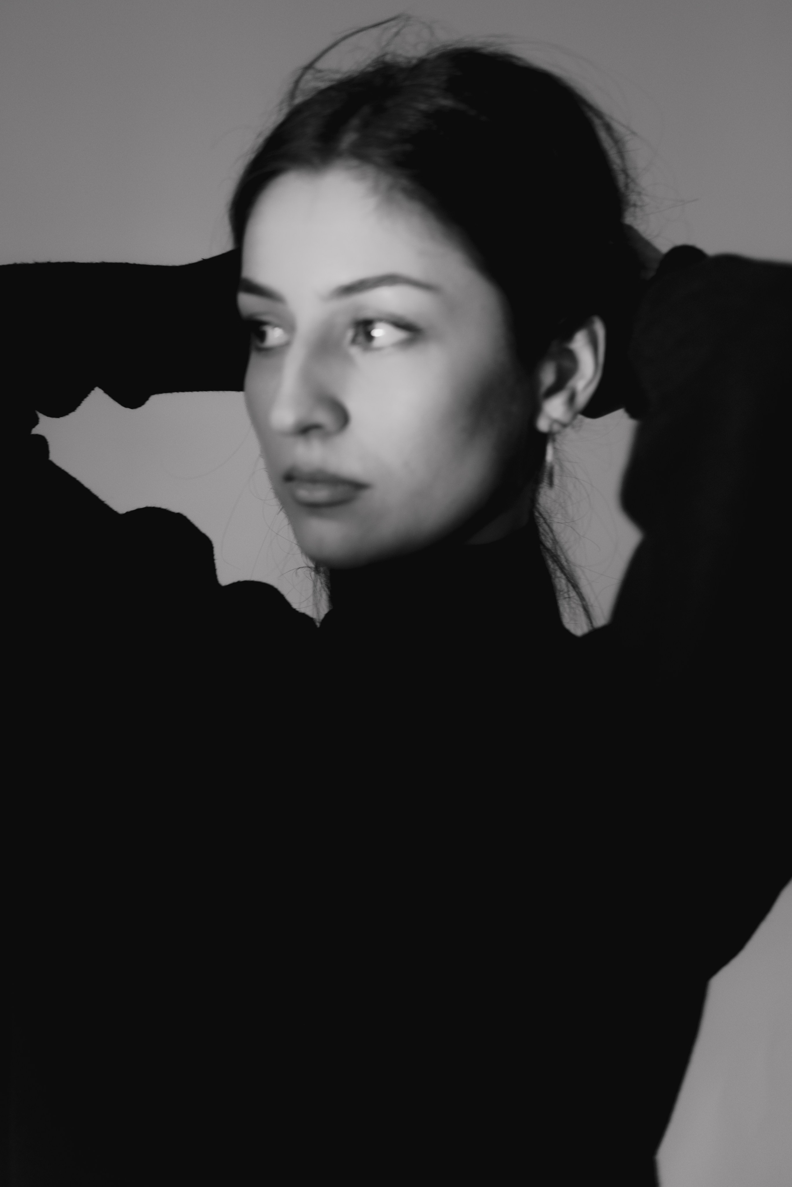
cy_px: 594
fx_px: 1749
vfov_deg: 37.5
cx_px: 396
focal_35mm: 53
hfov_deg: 25.5
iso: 640
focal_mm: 35
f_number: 2.5
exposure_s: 1/250
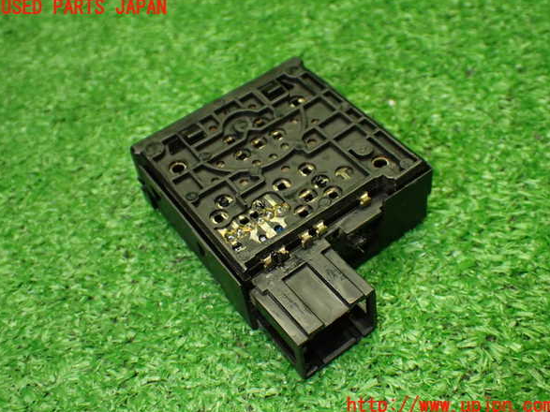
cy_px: 207
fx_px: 715
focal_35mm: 45
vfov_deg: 32.2
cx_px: 277
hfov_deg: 42.1
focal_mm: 7.84
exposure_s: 1/100
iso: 800
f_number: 2.9
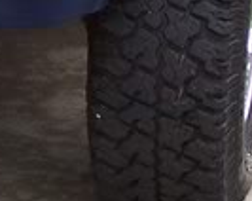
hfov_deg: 6.2
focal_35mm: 312
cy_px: -283
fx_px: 2324
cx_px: -89
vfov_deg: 4.8
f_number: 3.4
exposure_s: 1/60
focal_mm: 8.6
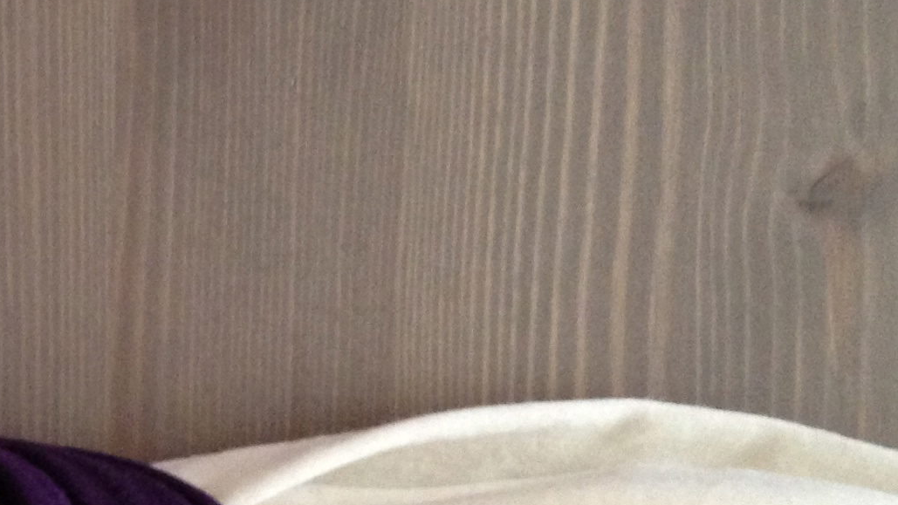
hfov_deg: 16.4
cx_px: -373
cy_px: 497
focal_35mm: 121
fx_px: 2881
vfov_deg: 10.0
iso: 160
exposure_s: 1/20
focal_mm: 4.28
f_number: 2.4
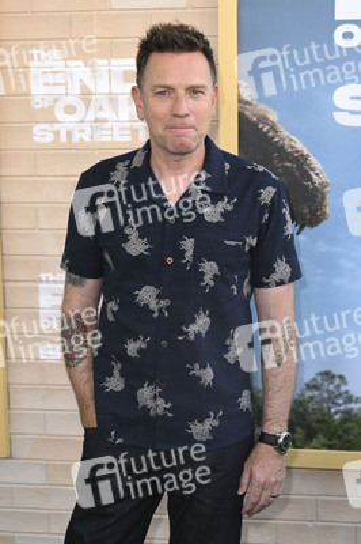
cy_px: 272
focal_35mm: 78
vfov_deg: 26.0
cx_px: 180
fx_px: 1175
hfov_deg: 17.5
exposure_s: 1/250
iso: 640
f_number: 6.3
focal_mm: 78
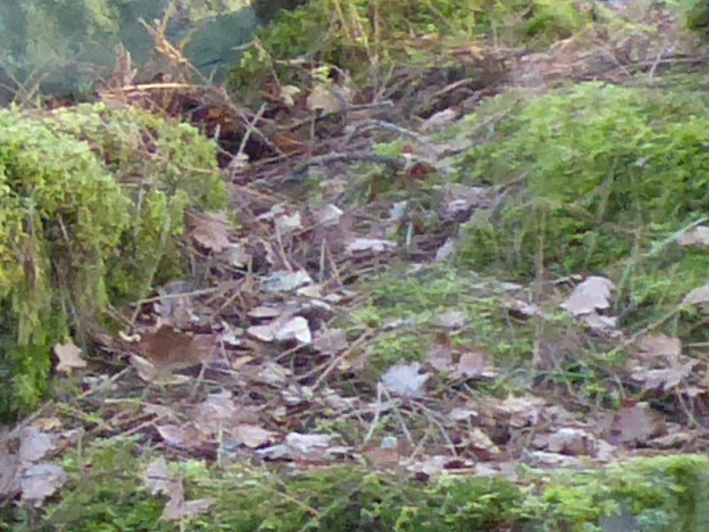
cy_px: 601
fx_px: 11488
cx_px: -1629
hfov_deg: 3.4
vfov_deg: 2.6
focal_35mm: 561
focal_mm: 12.5
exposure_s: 1/40
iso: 400
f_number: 4.5
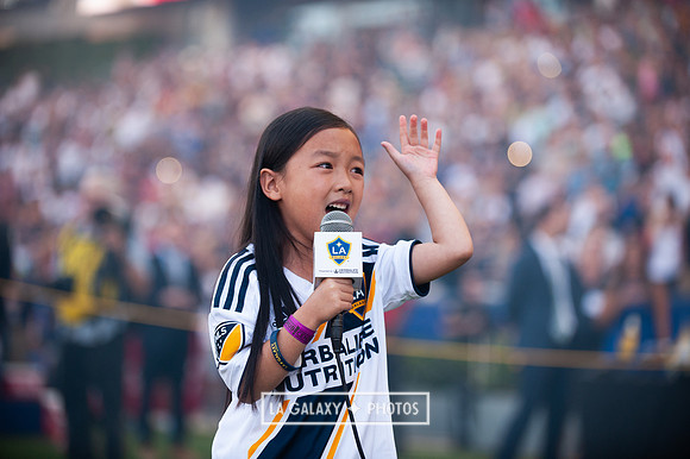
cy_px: 230
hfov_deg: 17.7
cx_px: 345
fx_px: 2222
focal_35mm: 116
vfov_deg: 11.8
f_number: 2.8
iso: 800
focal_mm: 116
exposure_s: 1/1600
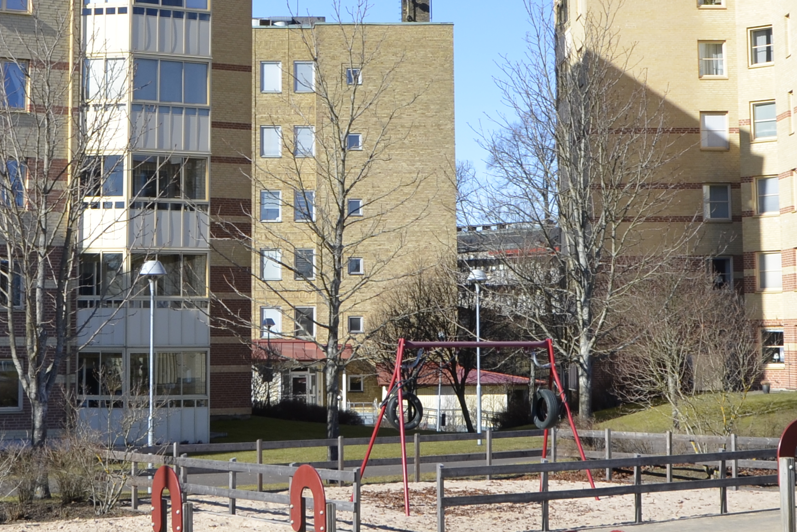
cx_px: 346
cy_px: 60
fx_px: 1771
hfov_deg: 25.3
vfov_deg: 16.8
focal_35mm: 80
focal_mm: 18
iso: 125
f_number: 8
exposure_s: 1/250
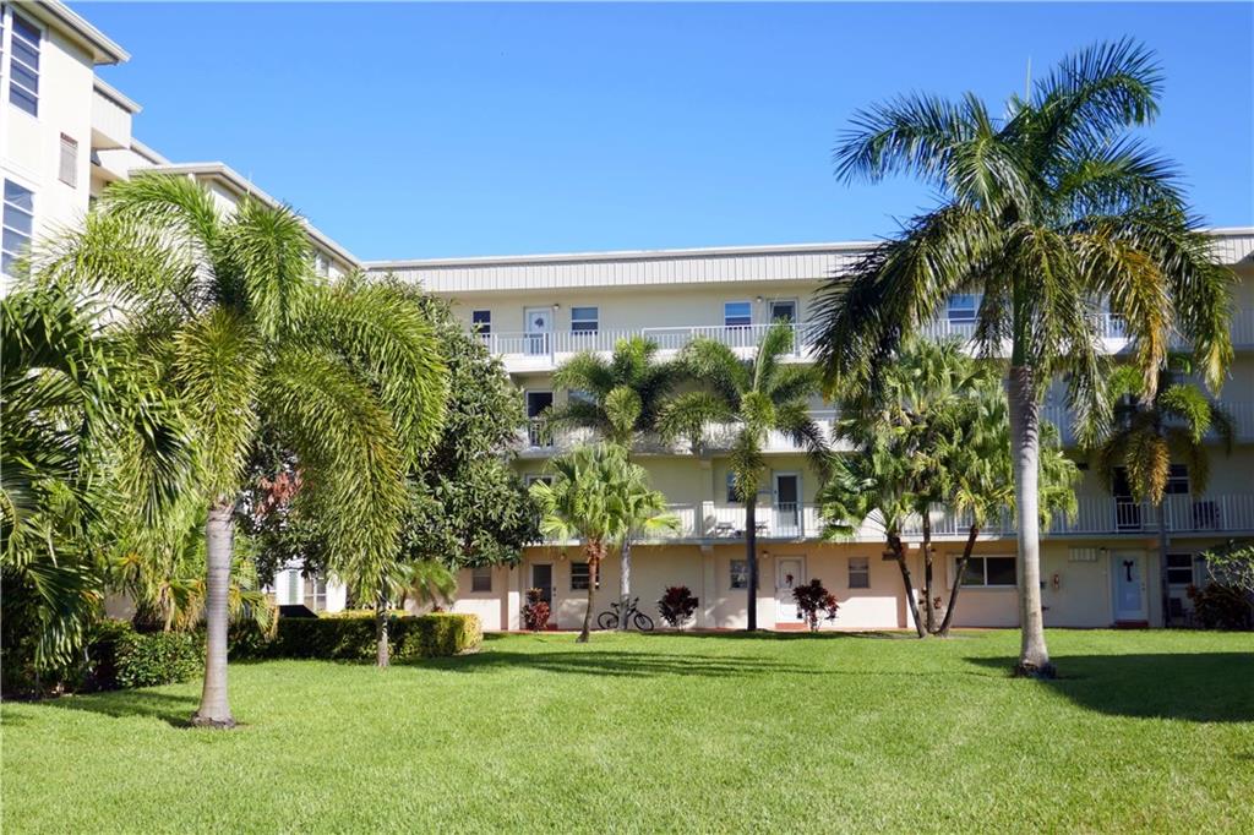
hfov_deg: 47.4
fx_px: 1428
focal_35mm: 41
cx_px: 627
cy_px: 418
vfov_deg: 32.6
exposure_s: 1/1000
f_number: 4
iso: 125
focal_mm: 14.9
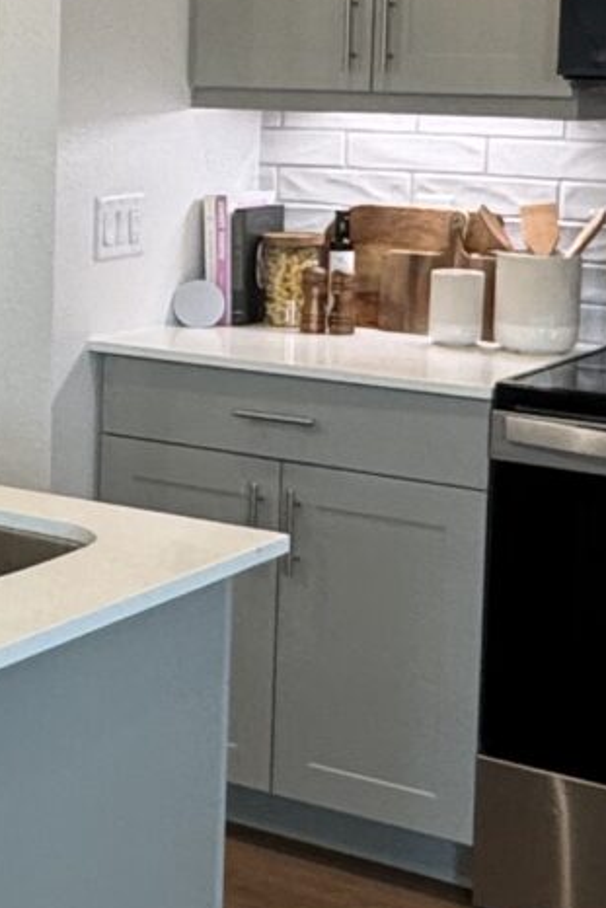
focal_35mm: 80
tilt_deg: -3.6
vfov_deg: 25.0
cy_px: 220
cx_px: -43
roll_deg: -1.5
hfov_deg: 16.6
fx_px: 2018
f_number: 2.2
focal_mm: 2.22
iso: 160
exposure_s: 1/120
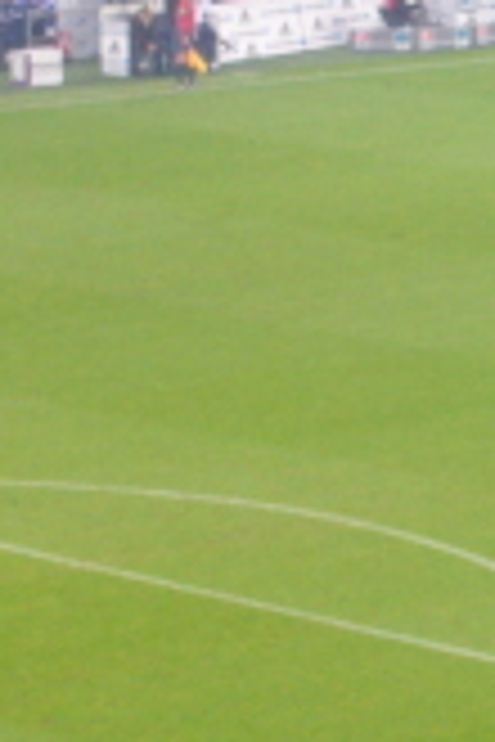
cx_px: 1035
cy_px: 245
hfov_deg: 4.1
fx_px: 6806
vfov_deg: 6.2
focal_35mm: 330
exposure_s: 1/15
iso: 125
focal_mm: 17.4
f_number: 5
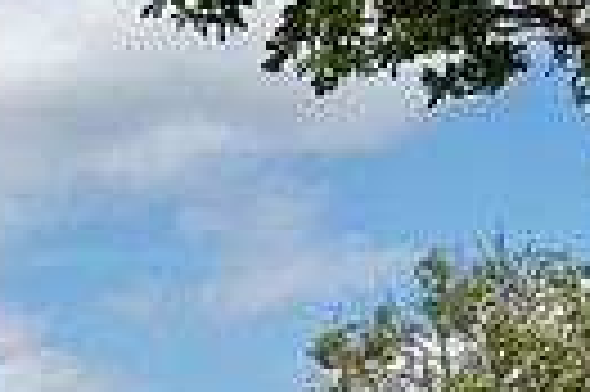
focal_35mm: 166
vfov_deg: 7.8
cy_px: 817
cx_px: -391
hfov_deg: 11.7
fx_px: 2717
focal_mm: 28
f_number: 6.3
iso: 100
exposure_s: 1/1250
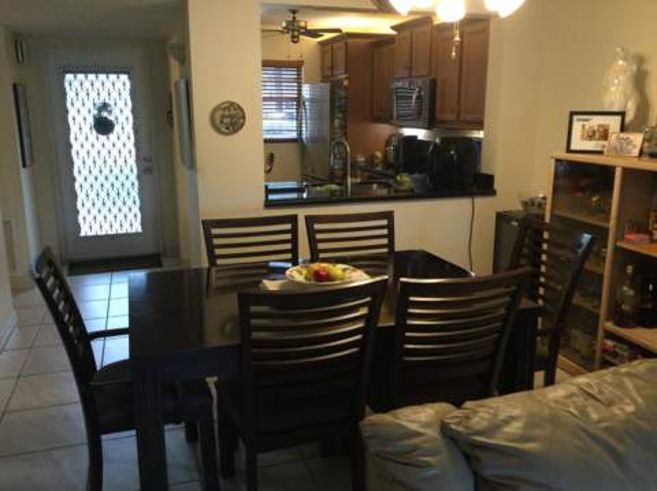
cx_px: 328
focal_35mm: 31
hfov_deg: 58.4
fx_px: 588
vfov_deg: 45.4
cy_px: 246
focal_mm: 3.3
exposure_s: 1/30
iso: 160
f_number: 2.4
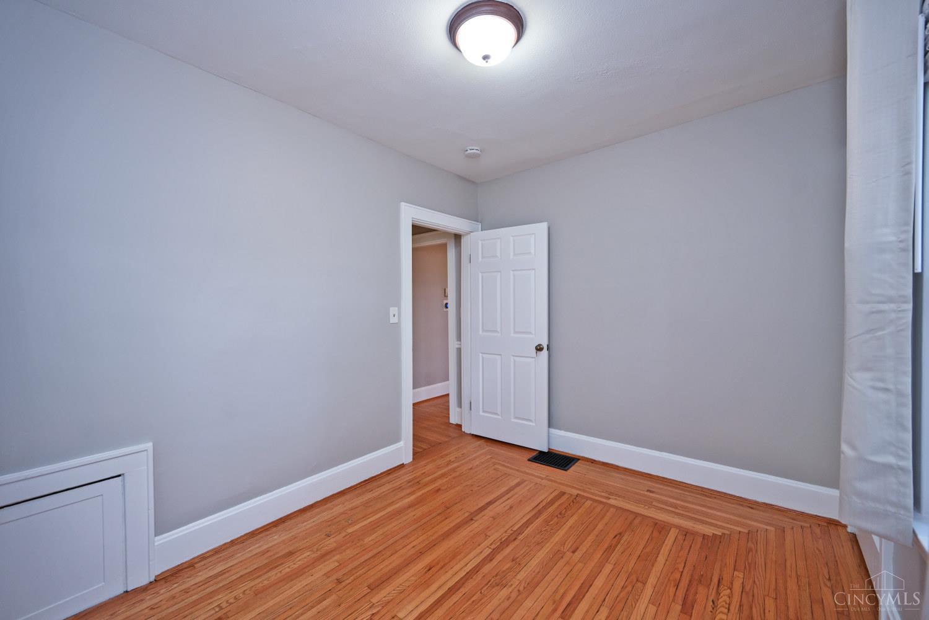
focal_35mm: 14
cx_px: 464
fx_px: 361
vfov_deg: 81.2
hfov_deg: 104.3
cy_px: 310
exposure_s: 1/60
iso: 280
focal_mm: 14
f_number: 4
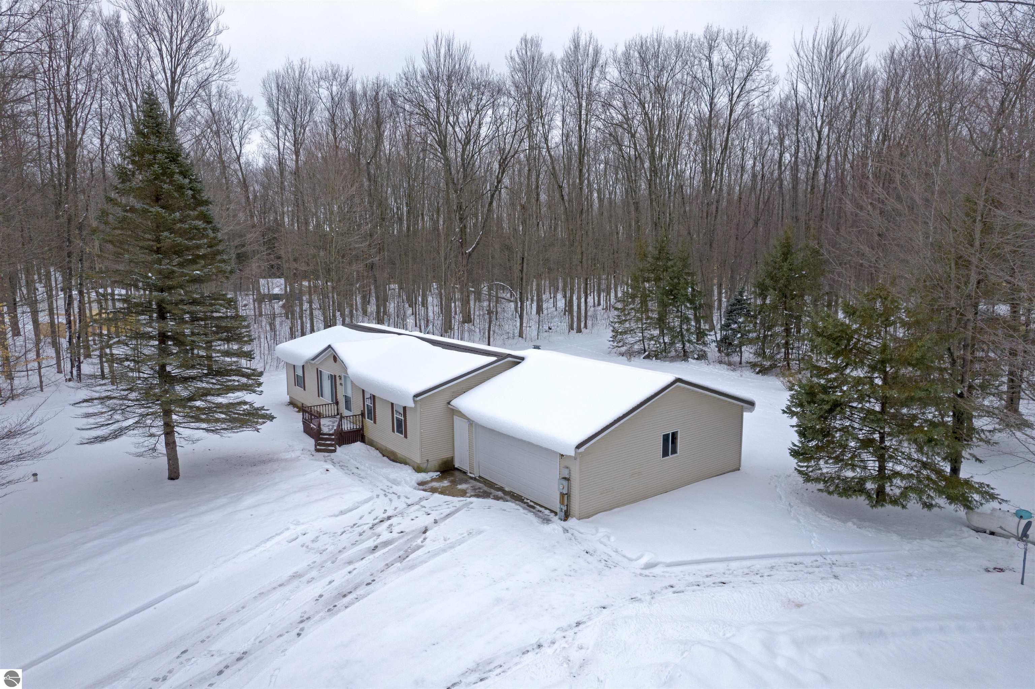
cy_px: 344
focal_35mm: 22
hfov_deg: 78.6
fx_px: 632
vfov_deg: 57.2
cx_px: 518
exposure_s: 1/1000
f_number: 2.8
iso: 100
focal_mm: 8.38
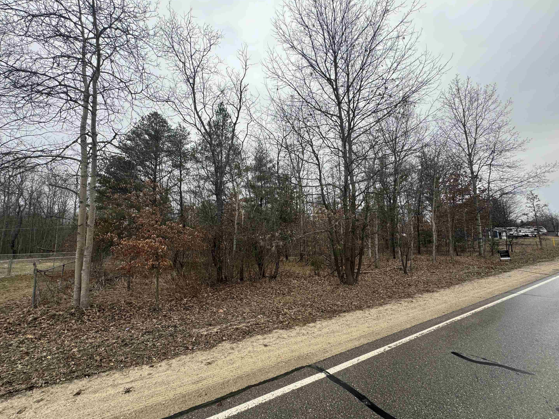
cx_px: 277
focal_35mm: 15
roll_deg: +0.8
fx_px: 242
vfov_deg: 81.7
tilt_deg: +9.2
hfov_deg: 98.2
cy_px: 203
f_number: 2.2
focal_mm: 2.22
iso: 40
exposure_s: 1/266
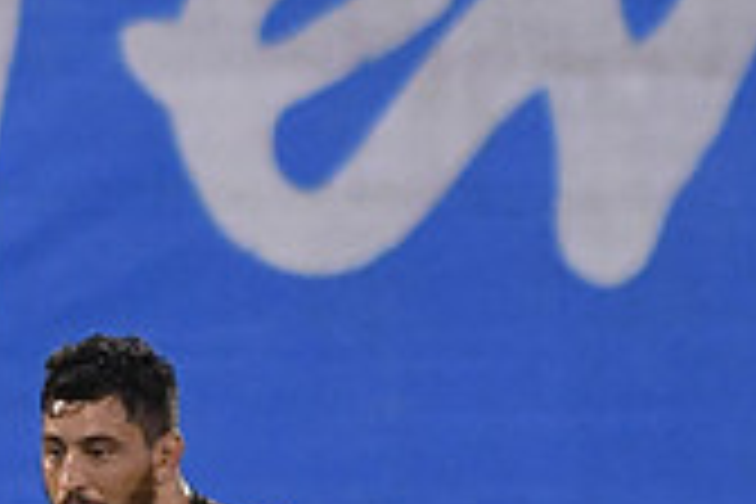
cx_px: -522
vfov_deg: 0.9
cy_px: 828
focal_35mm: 1553
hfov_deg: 1.3
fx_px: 32610
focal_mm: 300
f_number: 2.8
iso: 2000
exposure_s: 1/1000
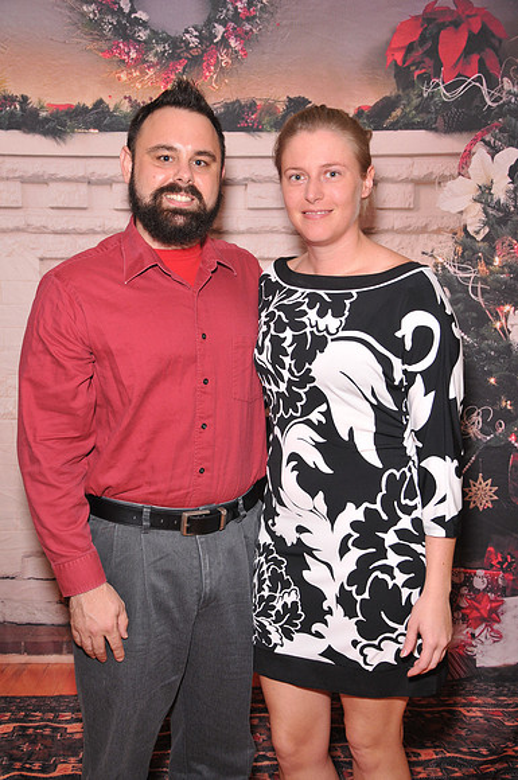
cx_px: 259
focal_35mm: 45
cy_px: 390
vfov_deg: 43.7
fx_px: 974
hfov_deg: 29.8
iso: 400
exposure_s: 1/125
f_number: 5.6
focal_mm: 30
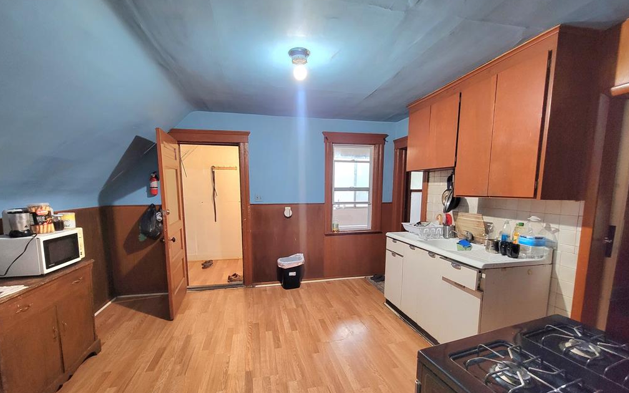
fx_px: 240
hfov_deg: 105.3
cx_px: 313
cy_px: 220
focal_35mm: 14
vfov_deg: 78.3
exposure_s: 1/30
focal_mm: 2.2
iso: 320
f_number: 2.2
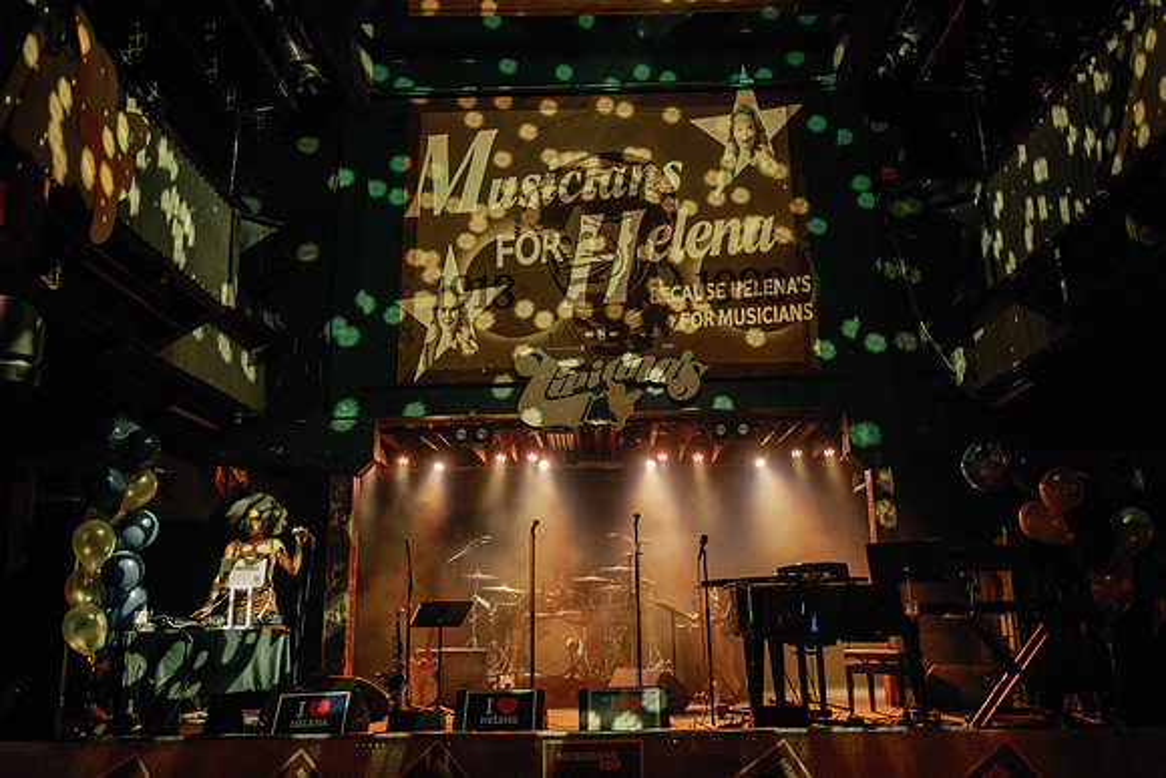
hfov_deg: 65.5
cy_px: 389
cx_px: 583
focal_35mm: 28
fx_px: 907
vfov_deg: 46.4
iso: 800
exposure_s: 1/25
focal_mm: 28
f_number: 2.8
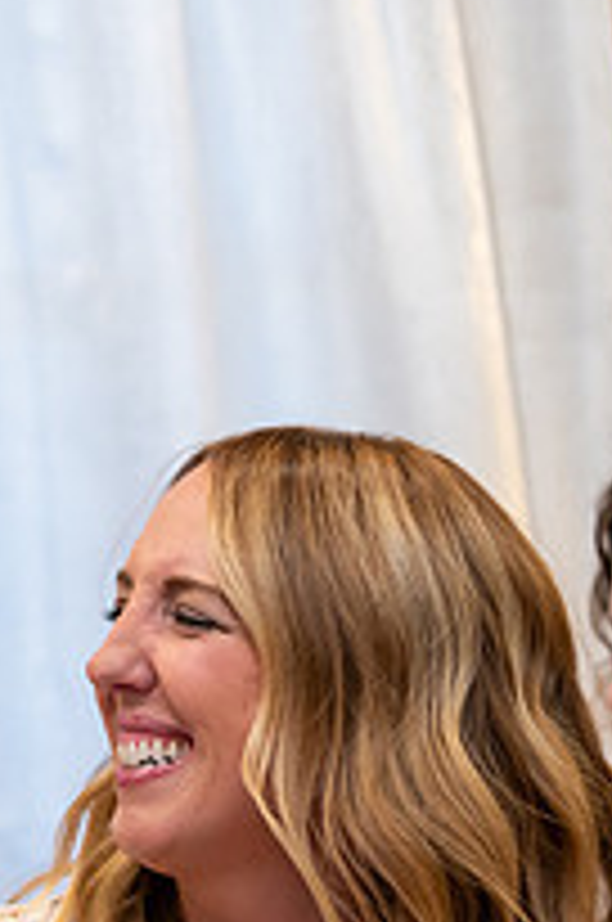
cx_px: -144
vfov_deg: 17.0
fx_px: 3045
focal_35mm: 119
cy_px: 832
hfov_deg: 11.2
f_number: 2.8
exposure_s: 1/250
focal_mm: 42
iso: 2500
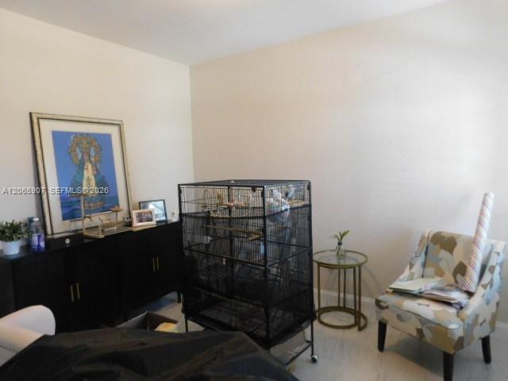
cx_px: 254
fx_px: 338
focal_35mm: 23
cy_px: 190
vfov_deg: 58.9
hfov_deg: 73.9
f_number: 3
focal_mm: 4
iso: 450
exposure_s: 1/30
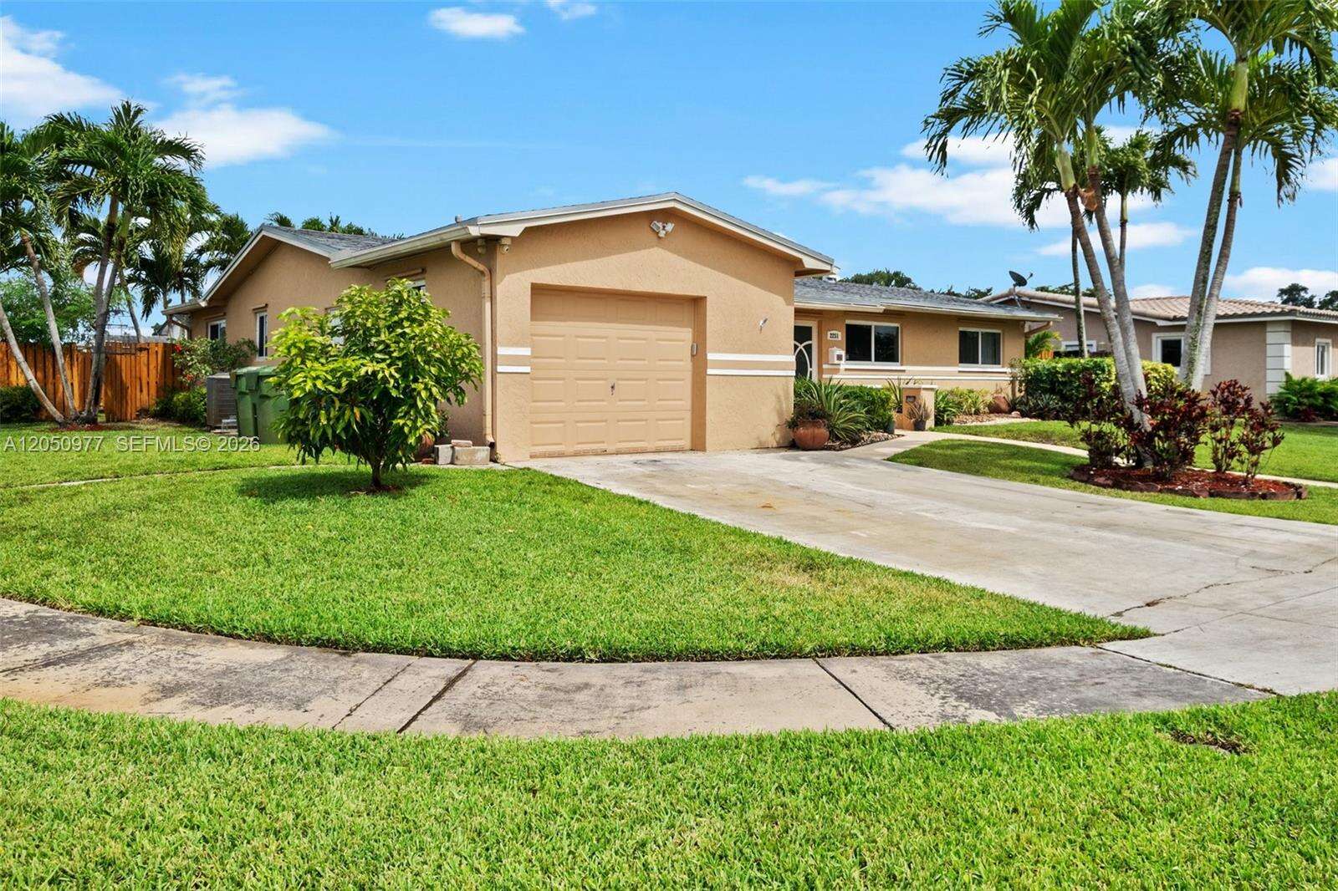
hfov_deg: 71.5
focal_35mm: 25
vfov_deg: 51.3
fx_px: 929
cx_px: 669
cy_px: 446
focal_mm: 17
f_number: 8
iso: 200
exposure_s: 1/640
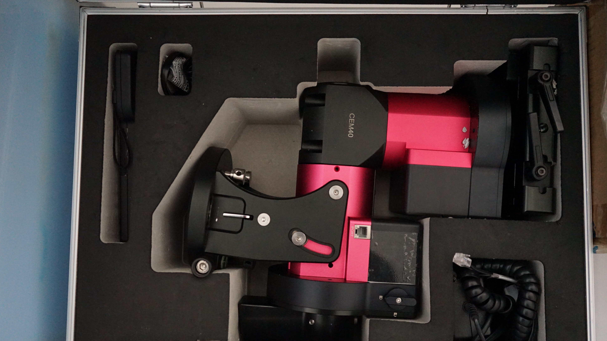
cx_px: 299
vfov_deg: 37.7
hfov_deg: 62.6
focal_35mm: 31
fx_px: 499
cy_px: 194
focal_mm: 29
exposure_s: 1/125
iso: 6400
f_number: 3.5
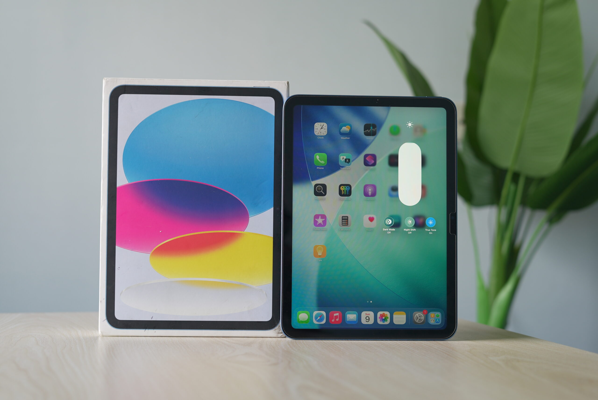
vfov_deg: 27.0
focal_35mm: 50
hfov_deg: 39.6
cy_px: 200
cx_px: 299
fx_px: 831
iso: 320
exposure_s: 1/100
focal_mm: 50
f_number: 3.5
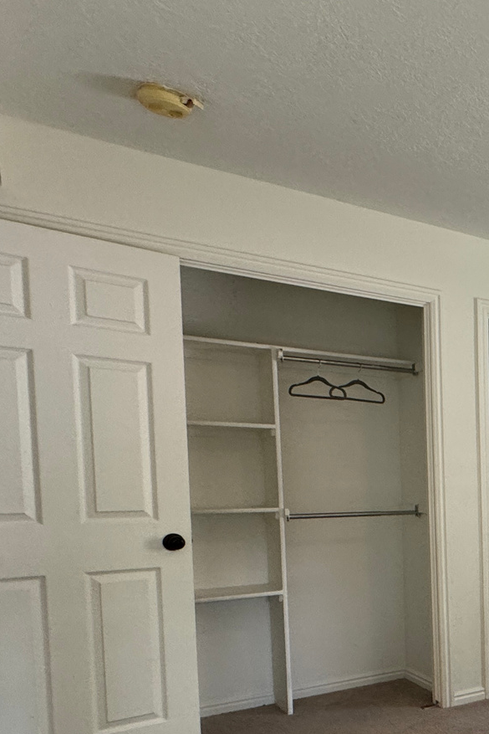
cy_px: 529
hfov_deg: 27.3
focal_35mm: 34
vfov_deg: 53.8
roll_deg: -0.1
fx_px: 692
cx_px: 731
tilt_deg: -5.3
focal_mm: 2.22
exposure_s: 1/120
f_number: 2.2
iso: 250
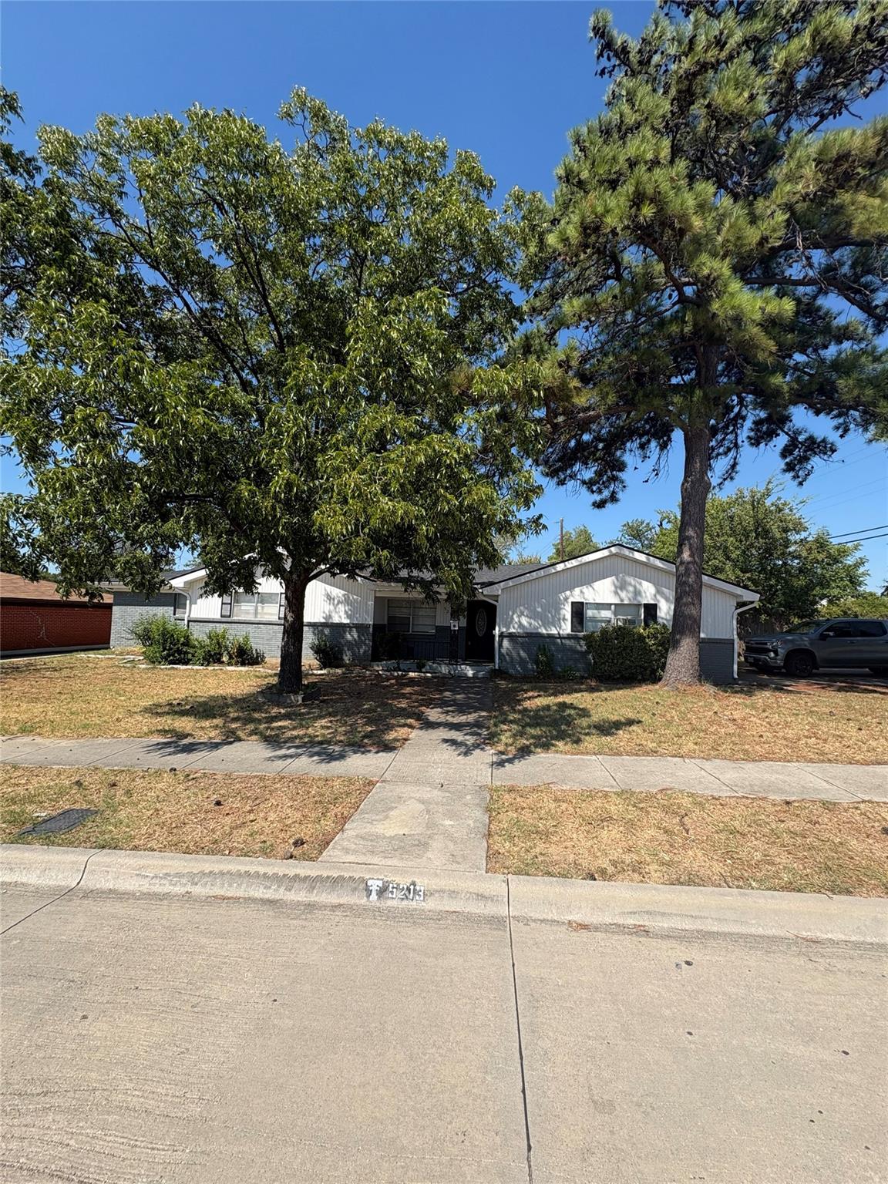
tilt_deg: +4.7
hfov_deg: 85.7
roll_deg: -2.7
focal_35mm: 14
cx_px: 444
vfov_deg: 102.1
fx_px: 479
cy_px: 592
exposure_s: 1/1346
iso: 50
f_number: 2.2
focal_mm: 2.22
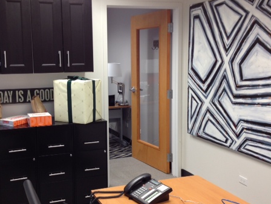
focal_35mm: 50
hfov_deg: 38.1
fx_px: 391
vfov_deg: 29.1
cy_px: 99
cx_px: 113
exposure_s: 1/20
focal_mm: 4.28
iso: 80
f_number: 2.4
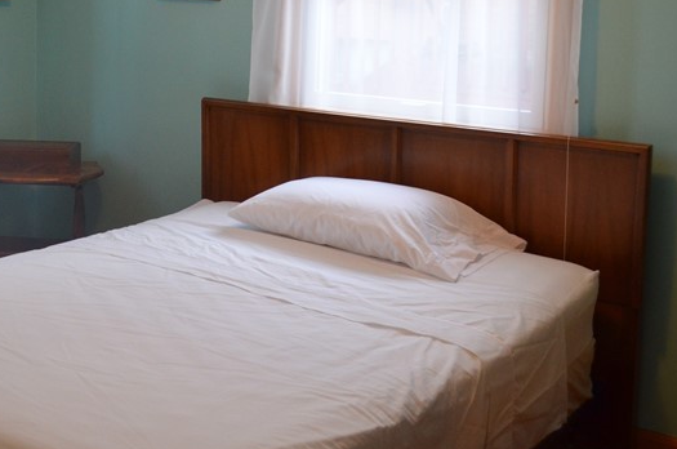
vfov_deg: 23.6
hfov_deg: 34.9
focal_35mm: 56
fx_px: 1051
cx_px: 168
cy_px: 61
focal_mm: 18
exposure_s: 1/60
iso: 800
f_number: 4
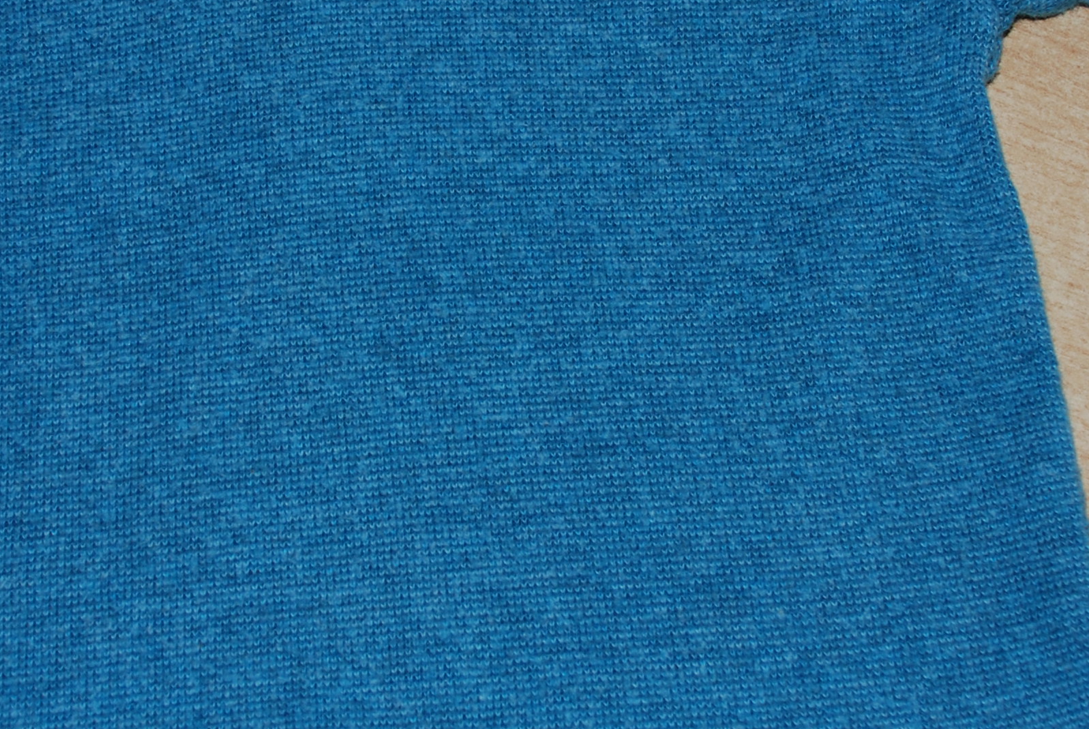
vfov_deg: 17.0
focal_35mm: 80
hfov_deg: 25.3
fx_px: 2423
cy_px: 208
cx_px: 458
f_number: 3.8
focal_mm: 22
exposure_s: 1/60
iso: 200
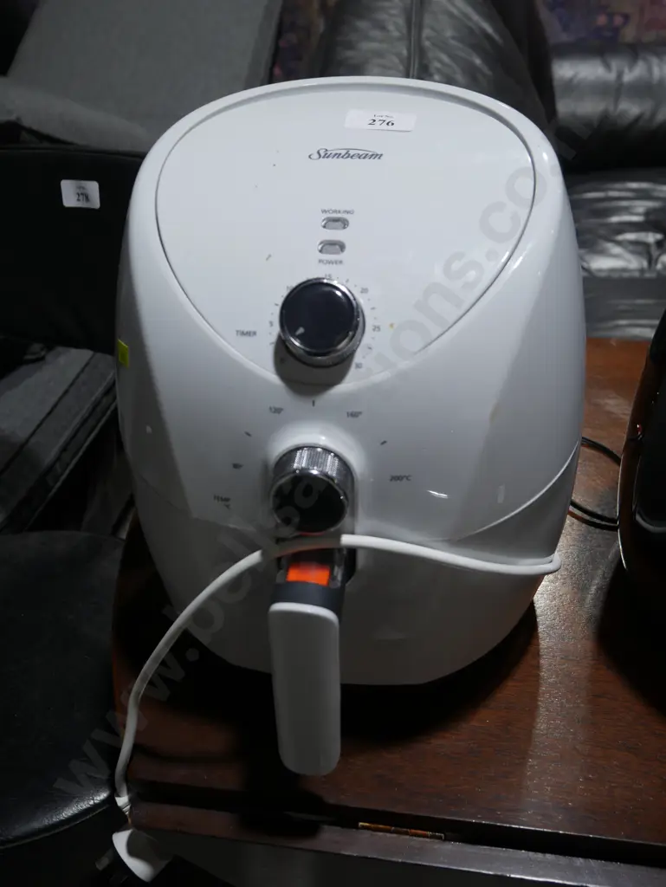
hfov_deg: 41.8
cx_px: 333
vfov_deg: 53.9
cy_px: 444
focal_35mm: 34
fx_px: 871
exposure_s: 1/125
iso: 200
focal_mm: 17
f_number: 4
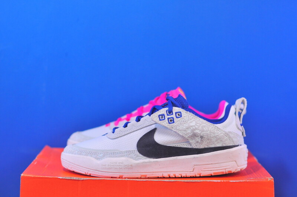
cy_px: 98
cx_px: 148
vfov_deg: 18.1
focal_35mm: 75
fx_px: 618
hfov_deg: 27.0
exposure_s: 1/320
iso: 250
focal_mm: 50
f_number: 2.5
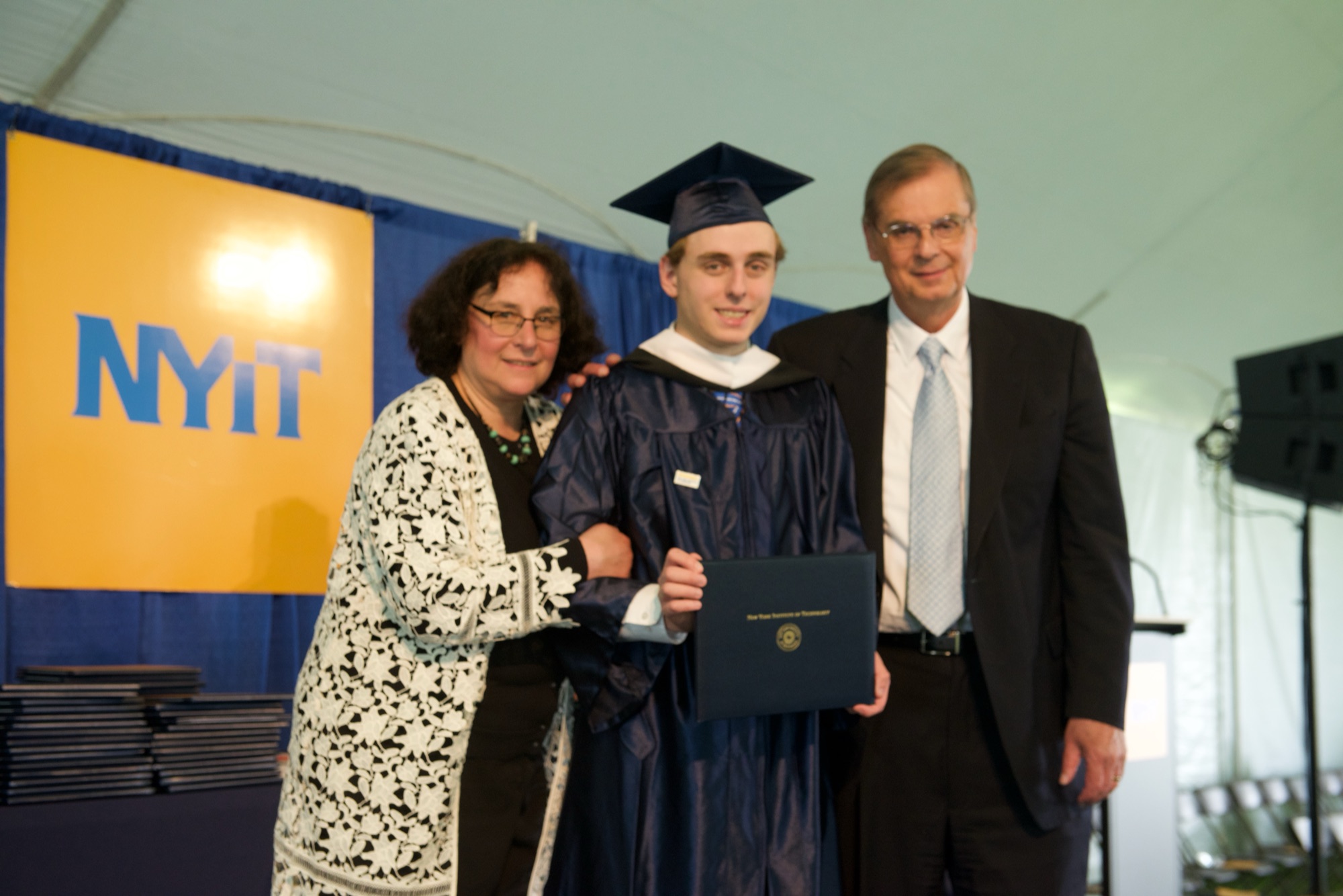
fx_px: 1791
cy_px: 448
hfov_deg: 41.1
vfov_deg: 28.1
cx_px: 672
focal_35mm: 48
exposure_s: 1/160
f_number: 5
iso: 2000
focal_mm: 48
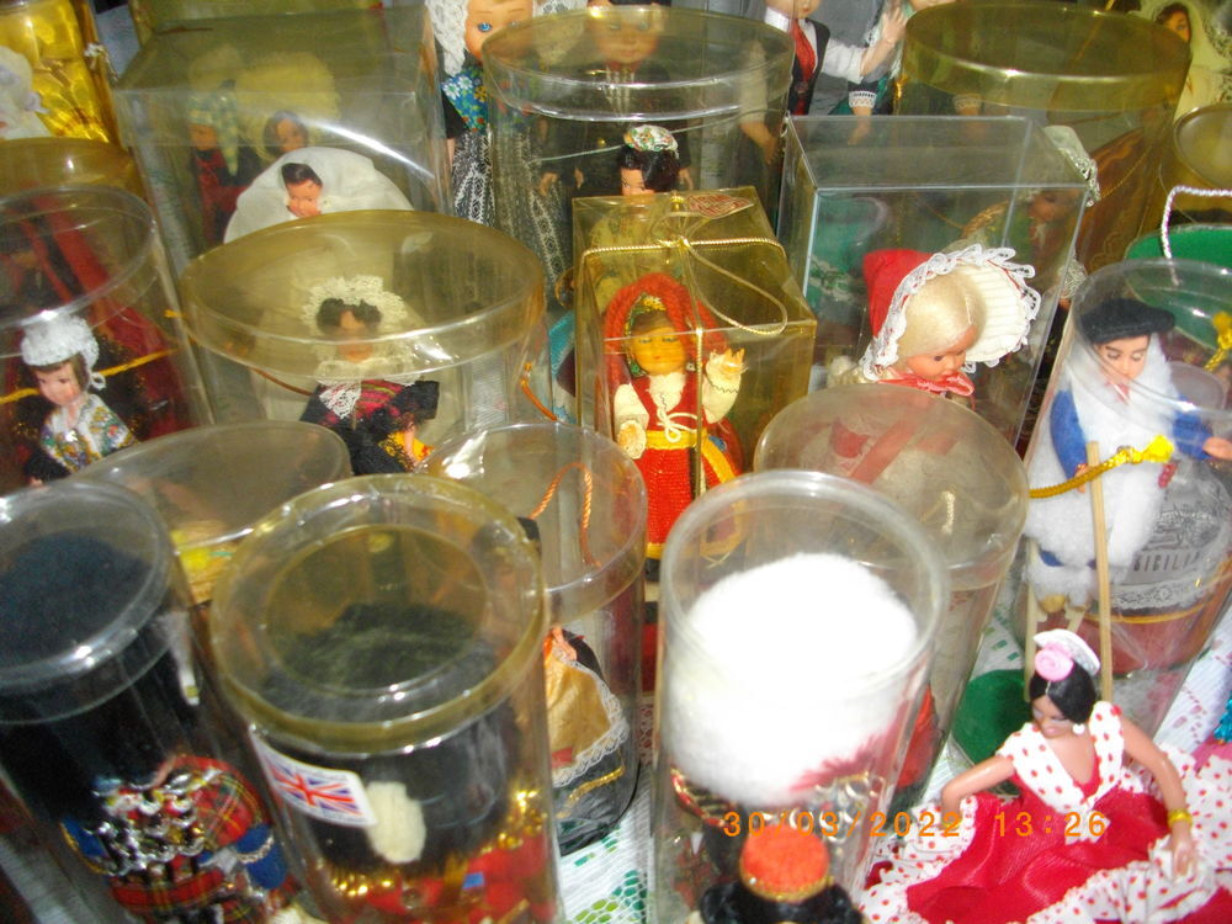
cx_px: 616
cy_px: 462
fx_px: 1139
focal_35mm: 32
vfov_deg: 44.2
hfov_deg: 56.8
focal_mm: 5.7
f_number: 2.9
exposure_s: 1/50
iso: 200
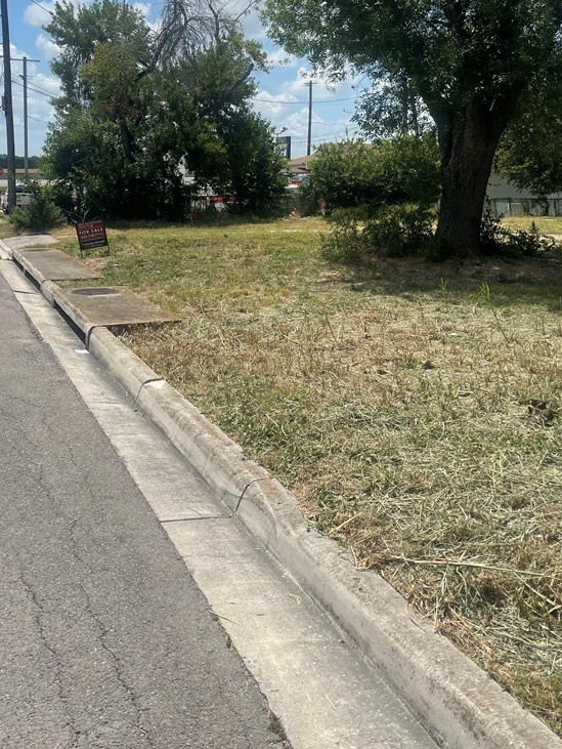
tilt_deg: -6.9
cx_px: 271
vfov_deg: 52.0
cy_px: 277
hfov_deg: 40.7
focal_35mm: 35
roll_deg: -1.0
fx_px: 757
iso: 32
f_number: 1.6
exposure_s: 1/4202
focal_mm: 5.1
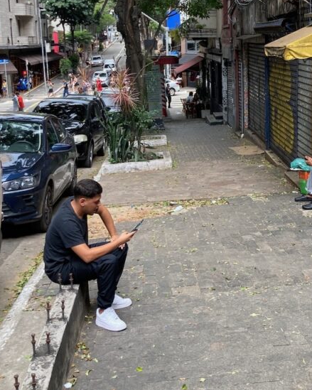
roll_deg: +0.7
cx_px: 233
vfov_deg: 36.5
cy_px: 151
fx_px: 589
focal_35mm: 51
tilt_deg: -10.8
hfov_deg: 29.2
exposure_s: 1/121
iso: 50
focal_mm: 3.99
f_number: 1.8
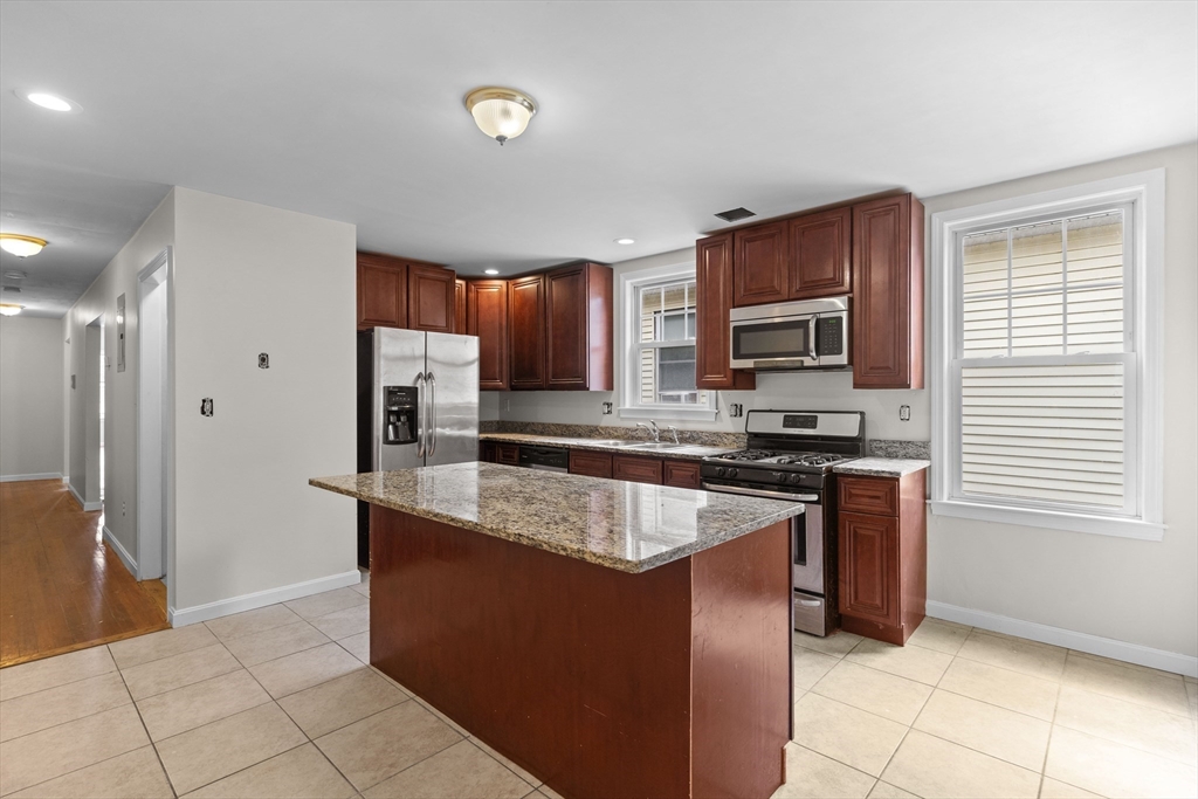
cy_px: 400
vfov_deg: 73.8
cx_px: 599
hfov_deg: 96.7
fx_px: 532
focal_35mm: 16
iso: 320
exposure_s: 1/10
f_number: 7.1
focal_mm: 16
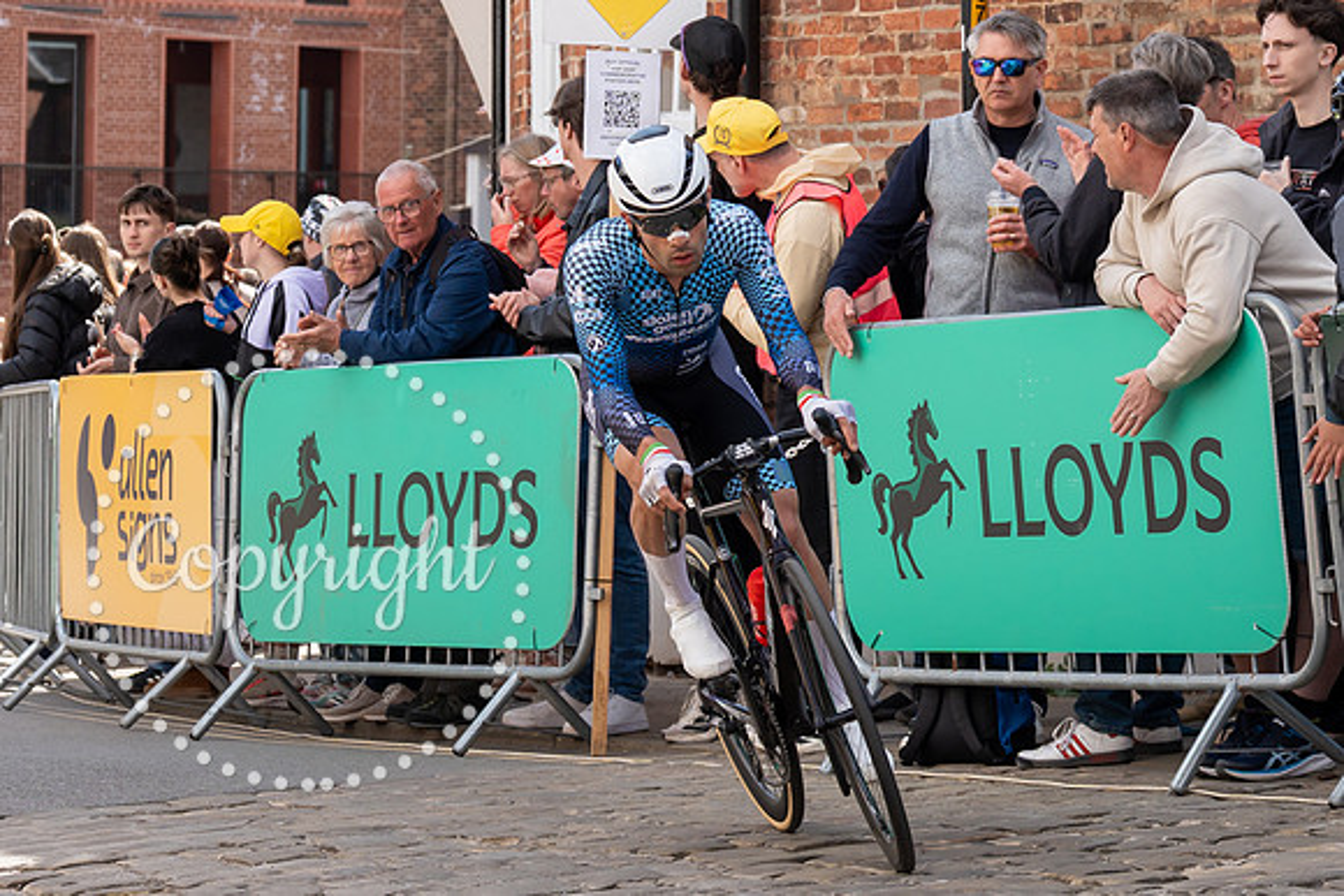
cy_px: 78
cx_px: 685
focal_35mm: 161
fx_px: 6021
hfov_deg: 12.7
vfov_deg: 8.5
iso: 250
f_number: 5
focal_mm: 70
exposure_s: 1/1000
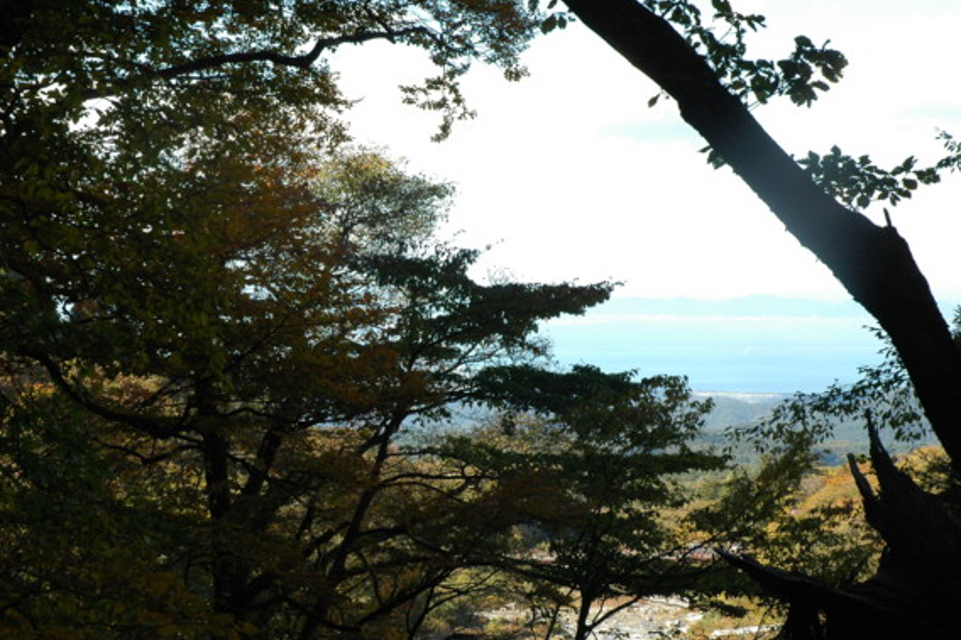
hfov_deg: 26.7
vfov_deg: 17.9
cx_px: 455
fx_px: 2028
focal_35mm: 76
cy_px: 317
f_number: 10
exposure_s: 1/200
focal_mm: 48
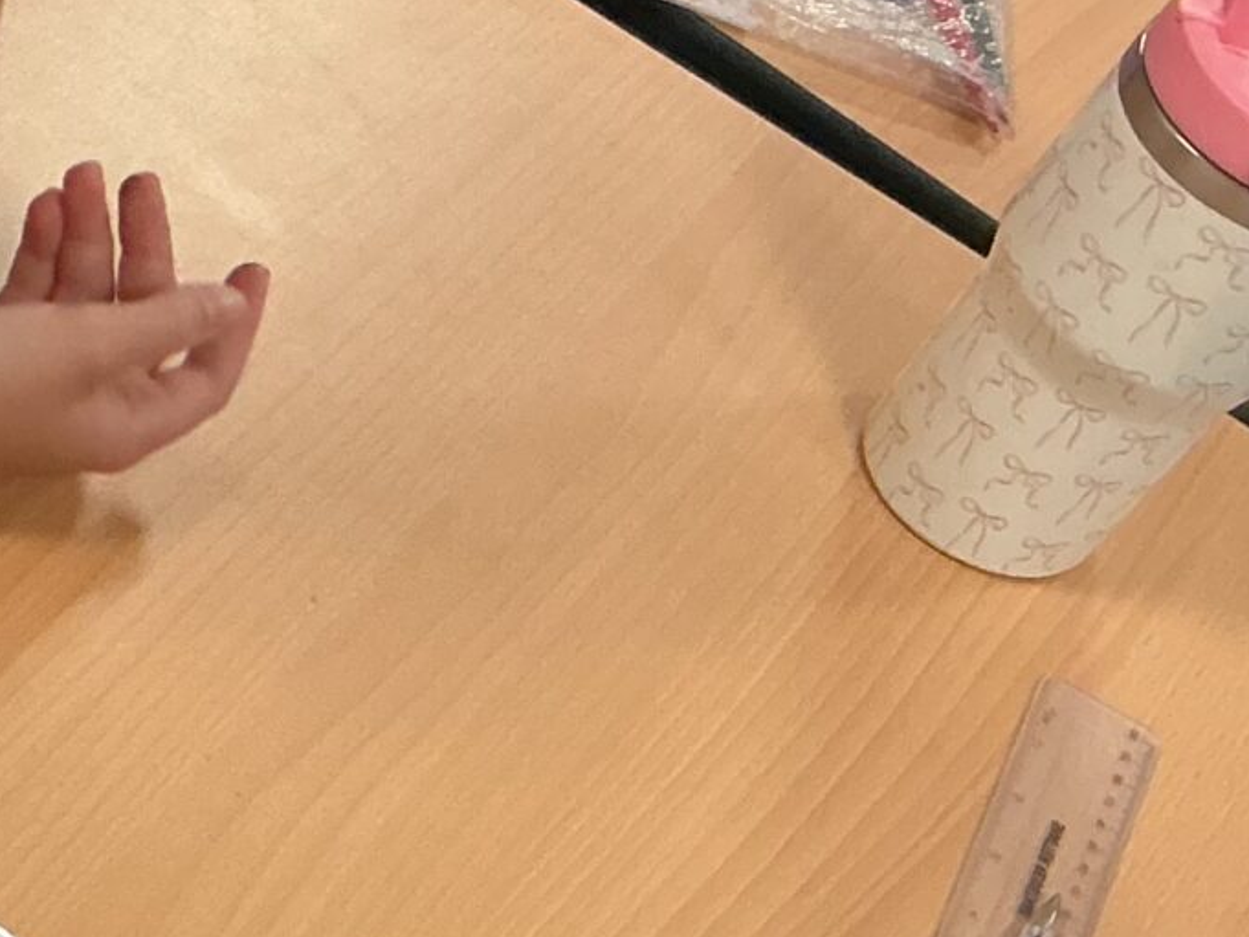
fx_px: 3934
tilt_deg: -50.1
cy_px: 541
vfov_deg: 13.6
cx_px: -833
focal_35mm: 109
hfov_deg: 15.9
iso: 100
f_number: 1.8
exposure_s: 1/60
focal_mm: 3
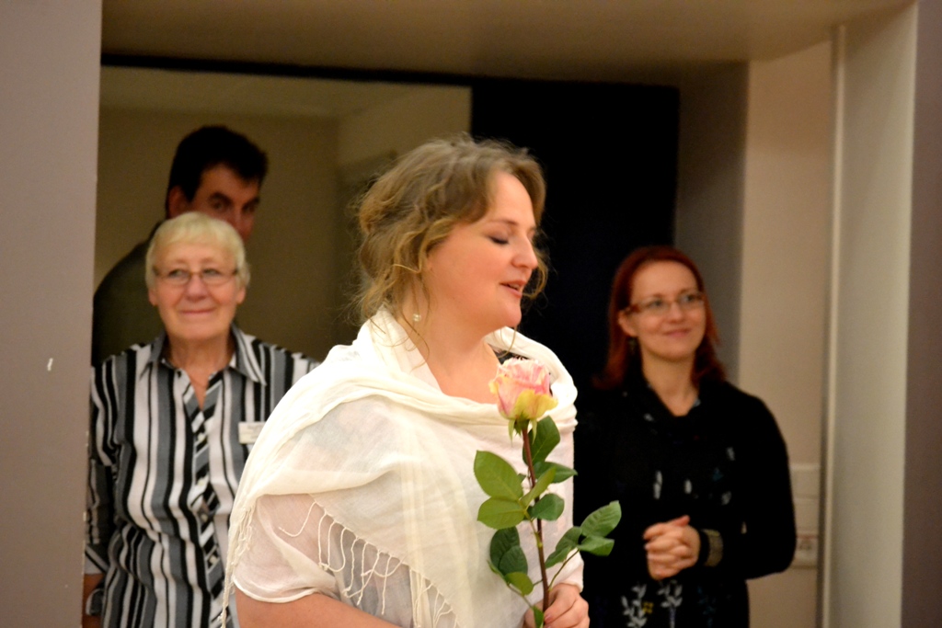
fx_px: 2434
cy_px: 314
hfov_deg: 21.9
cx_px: 471
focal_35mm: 93
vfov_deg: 14.7
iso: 3200
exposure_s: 1/50
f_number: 4.2
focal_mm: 62
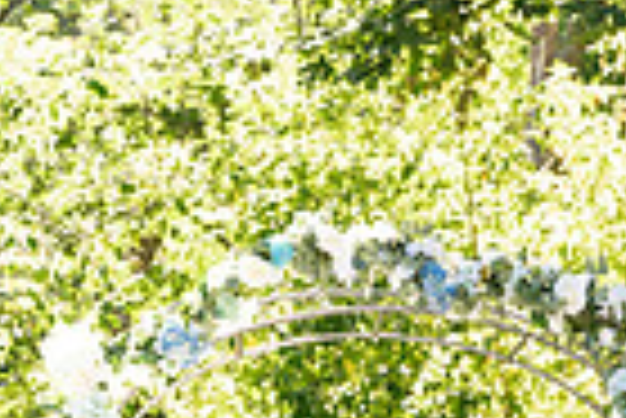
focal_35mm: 179
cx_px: 527
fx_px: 3116
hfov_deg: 11.4
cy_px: 735
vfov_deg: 7.5
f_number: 4
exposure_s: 1/320
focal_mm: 43
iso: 640
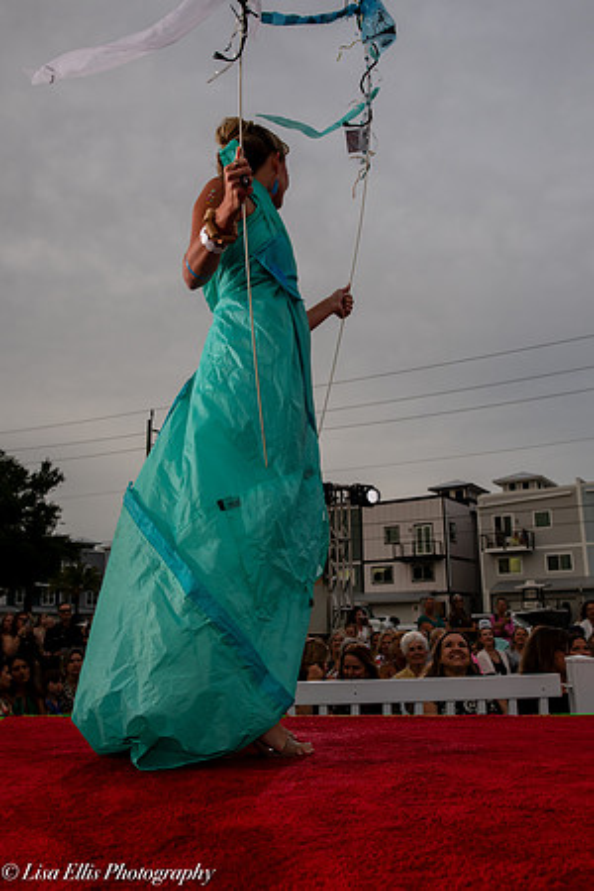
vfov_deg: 65.5
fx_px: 693
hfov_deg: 46.4
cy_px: 446
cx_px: 297
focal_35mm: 28
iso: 500
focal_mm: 24
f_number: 5
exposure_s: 1/640
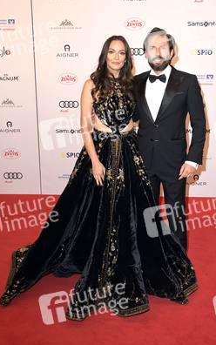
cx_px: 109
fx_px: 339
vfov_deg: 54.0
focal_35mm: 36
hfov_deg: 35.4
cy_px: 173
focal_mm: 35
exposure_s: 1/250
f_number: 6.3
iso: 400
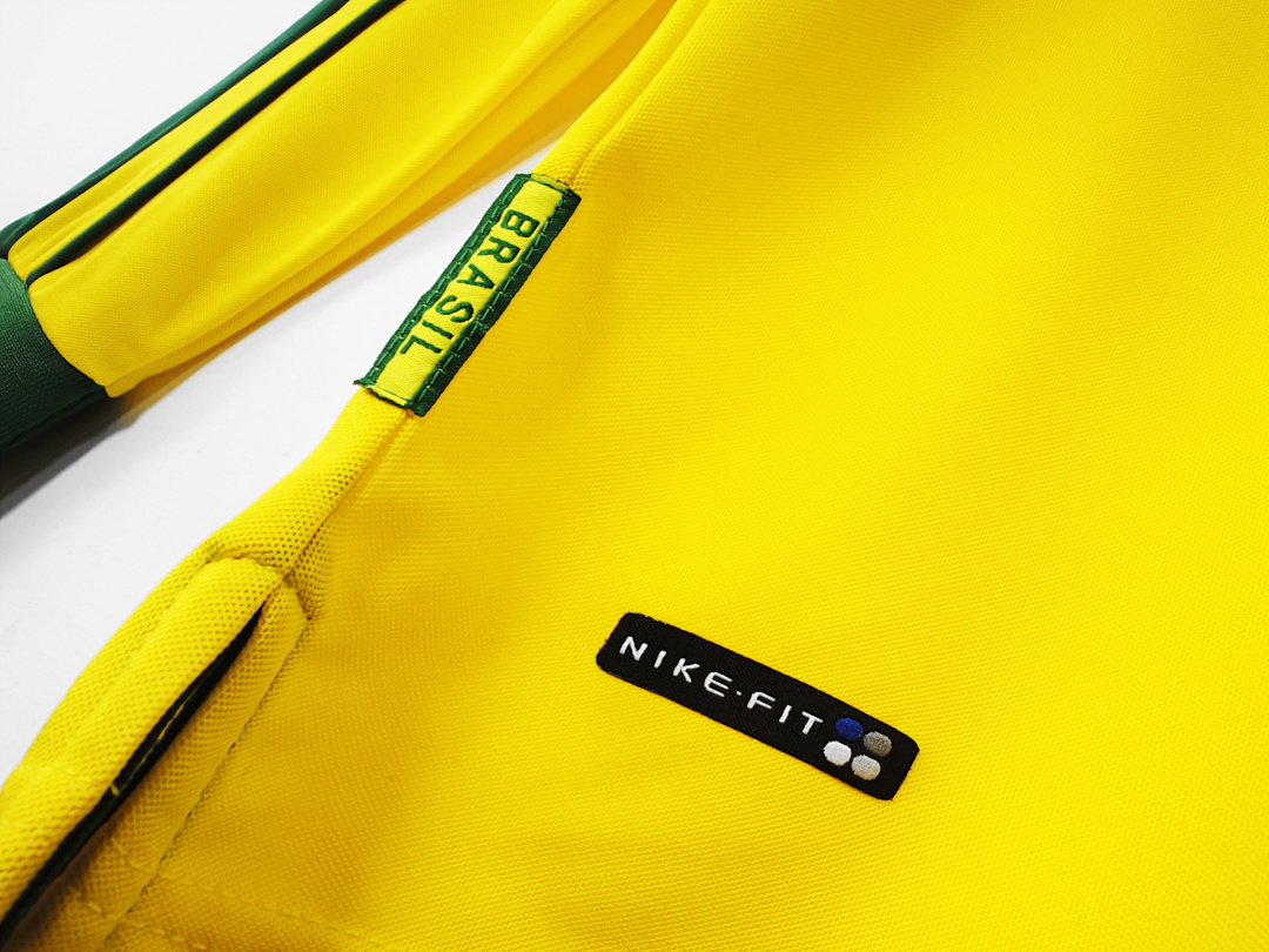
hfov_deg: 73.9
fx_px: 843
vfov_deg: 58.9
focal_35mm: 23
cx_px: 634
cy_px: 476
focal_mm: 2.59
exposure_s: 1/100
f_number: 2.2
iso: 199
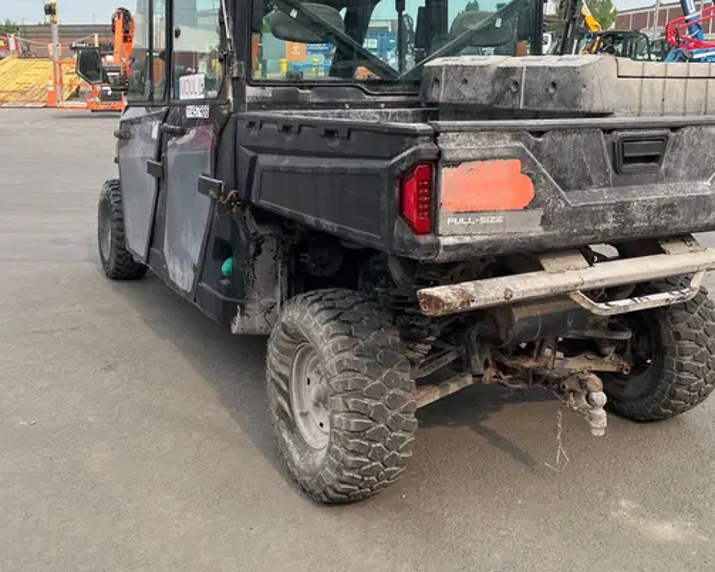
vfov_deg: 39.9
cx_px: 327
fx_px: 783
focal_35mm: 37
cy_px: 228
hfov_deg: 49.0
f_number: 1.6
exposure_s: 1/1517
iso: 50
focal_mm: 5.1
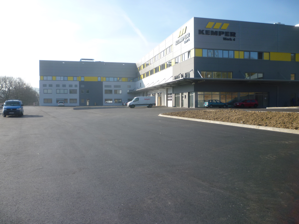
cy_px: 112
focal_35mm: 29
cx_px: 150
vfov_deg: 48.2
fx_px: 250
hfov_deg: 61.7
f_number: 3.5
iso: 80
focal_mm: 5.2
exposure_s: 1/400
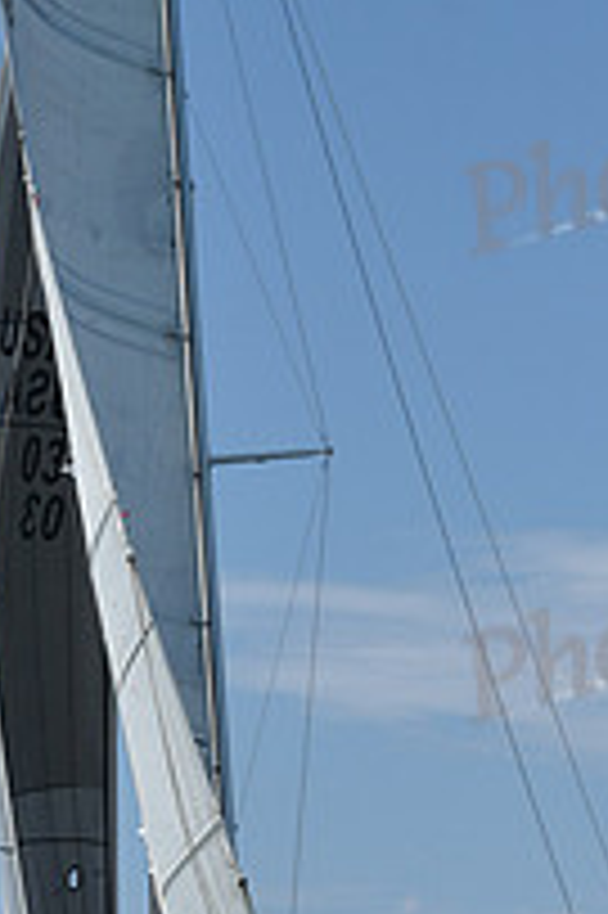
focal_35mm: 200
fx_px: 5075
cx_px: 232
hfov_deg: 6.9
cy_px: 437
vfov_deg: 10.3
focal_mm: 70
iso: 250
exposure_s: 1/1250
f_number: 10
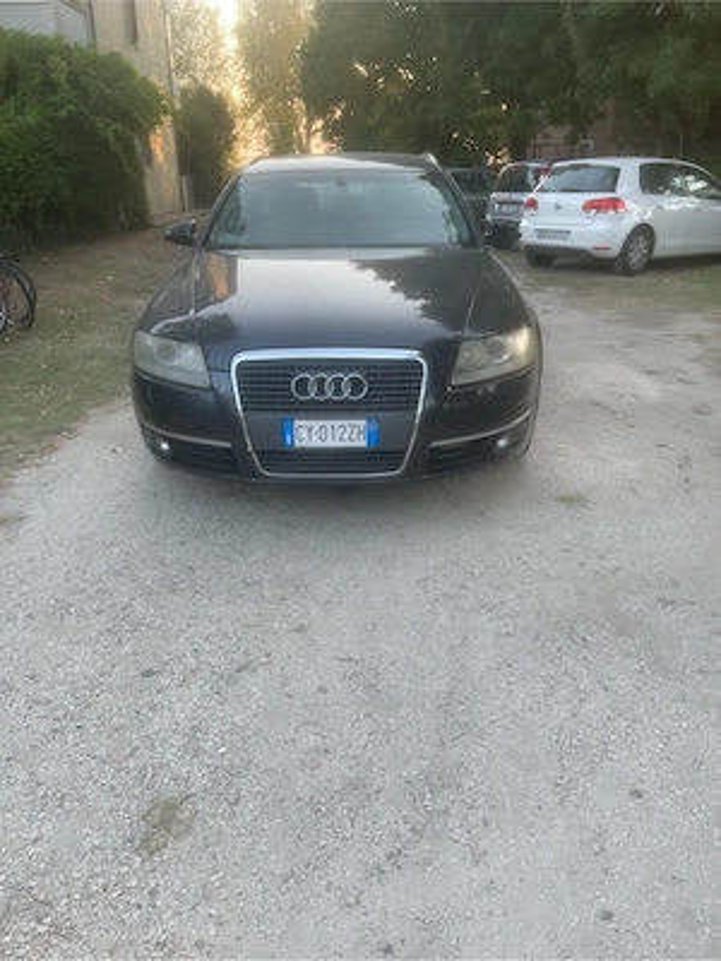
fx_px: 694
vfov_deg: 69.4
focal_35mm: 25
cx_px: 360
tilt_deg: -22.9
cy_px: 480
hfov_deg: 54.9
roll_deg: +0.0
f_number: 1.6
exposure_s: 1/121
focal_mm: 5.1
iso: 40
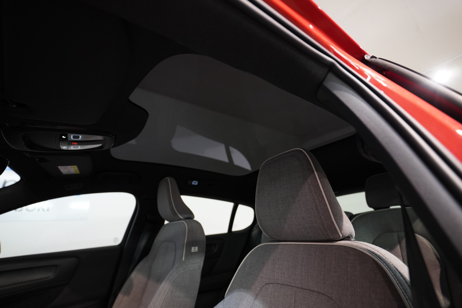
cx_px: 231
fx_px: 205
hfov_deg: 96.7
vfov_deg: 73.7
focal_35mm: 16
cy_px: 154
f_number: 2.8
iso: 4000
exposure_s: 1/160
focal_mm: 16
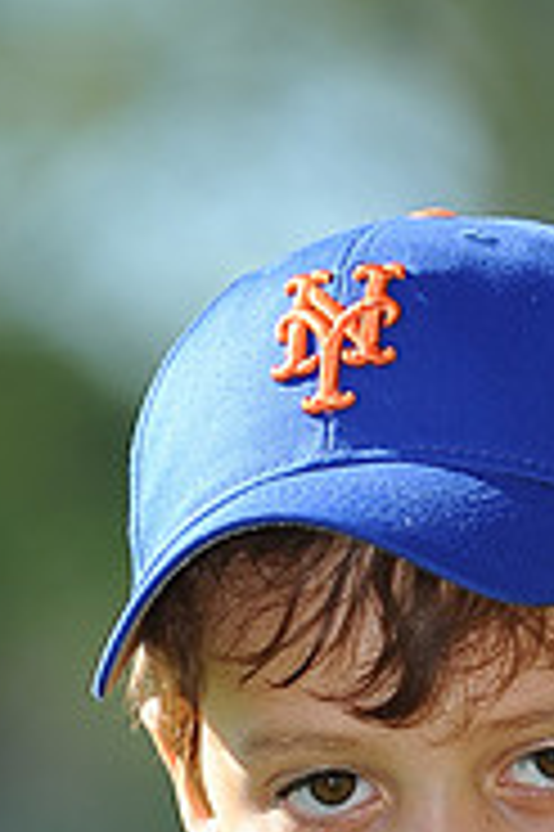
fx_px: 14522
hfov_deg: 2.2
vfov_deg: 3.3
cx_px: 329
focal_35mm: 628
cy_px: 953
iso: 200
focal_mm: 200
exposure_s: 1/800
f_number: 4
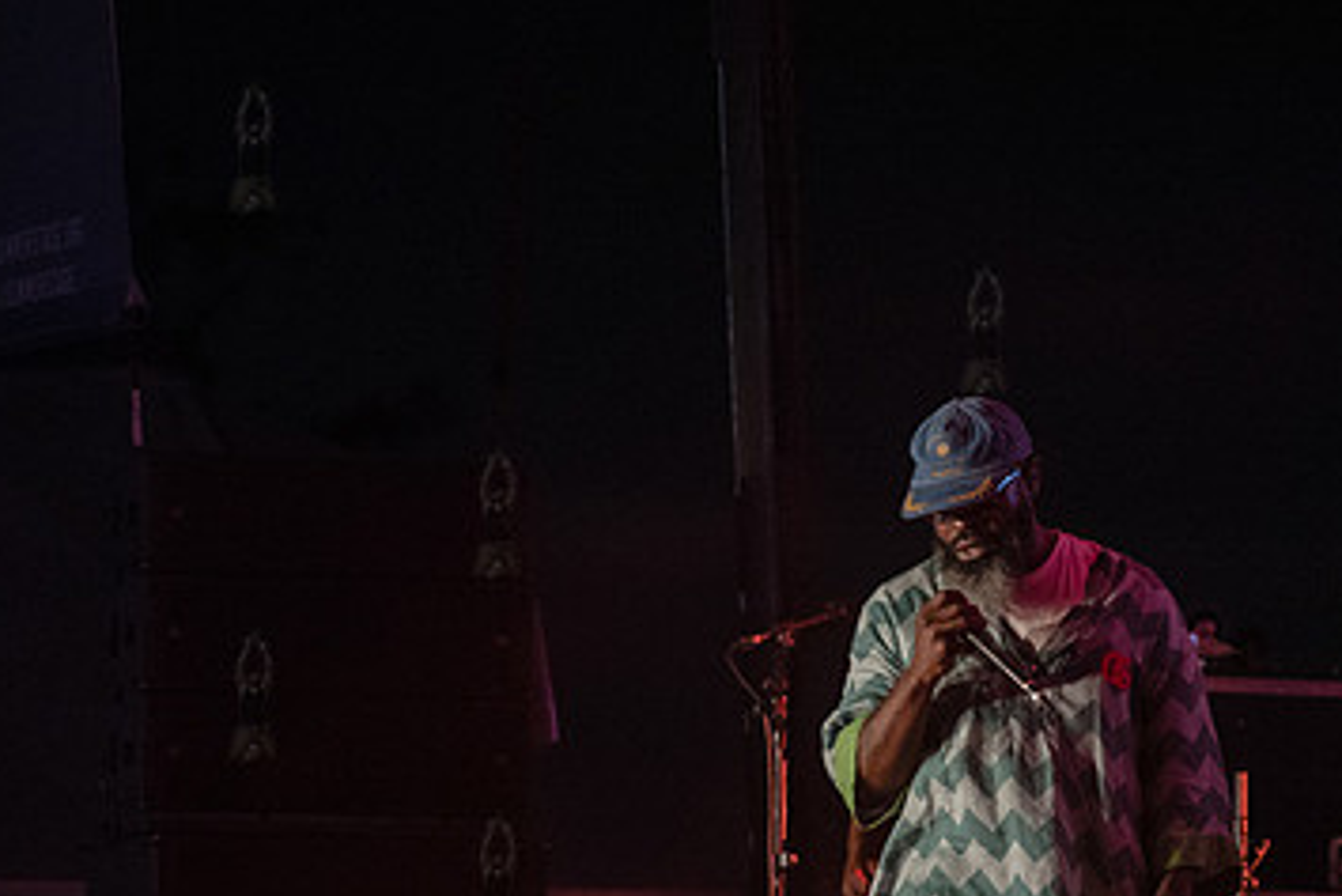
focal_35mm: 327
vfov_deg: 4.2
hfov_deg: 6.3
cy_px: 694
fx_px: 12194
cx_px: 983
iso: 6400
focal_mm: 200
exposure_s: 1/320
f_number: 4
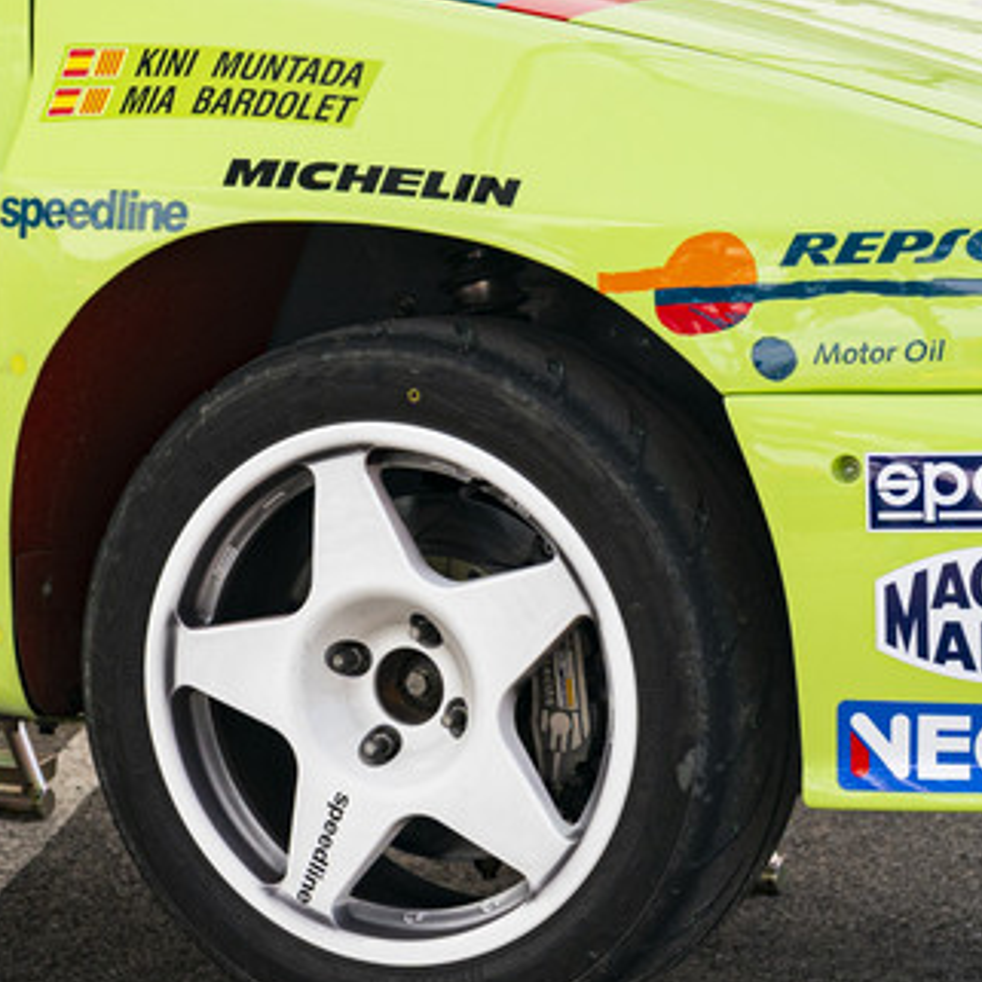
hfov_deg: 12.2
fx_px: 4493
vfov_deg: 12.4
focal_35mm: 140
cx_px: -144
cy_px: 141
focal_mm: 44
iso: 640
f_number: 5
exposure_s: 1/320
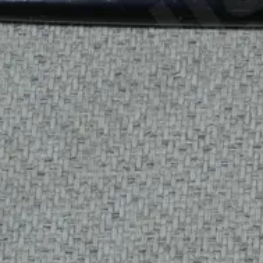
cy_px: -85
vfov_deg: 7.9
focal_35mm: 220
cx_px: 372
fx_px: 1891
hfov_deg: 7.8
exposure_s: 1/100
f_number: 5.1
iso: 200
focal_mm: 23
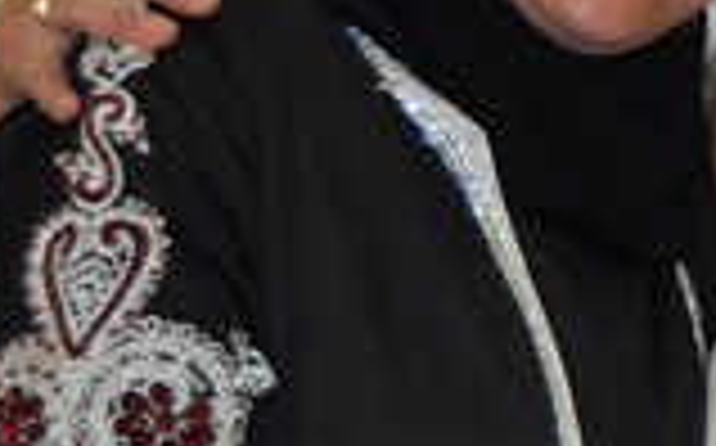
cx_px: 1301
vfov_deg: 8.2
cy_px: 336
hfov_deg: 12.0
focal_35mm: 160
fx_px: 3119
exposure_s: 1/60
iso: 800
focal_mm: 26
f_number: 4
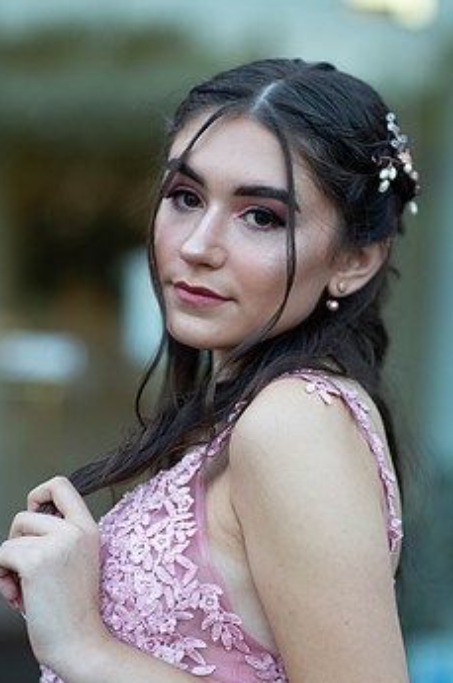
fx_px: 2101
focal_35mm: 111
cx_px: 286
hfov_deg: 12.3
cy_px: 424
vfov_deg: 18.4
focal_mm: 85
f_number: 2
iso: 250
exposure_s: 1/640
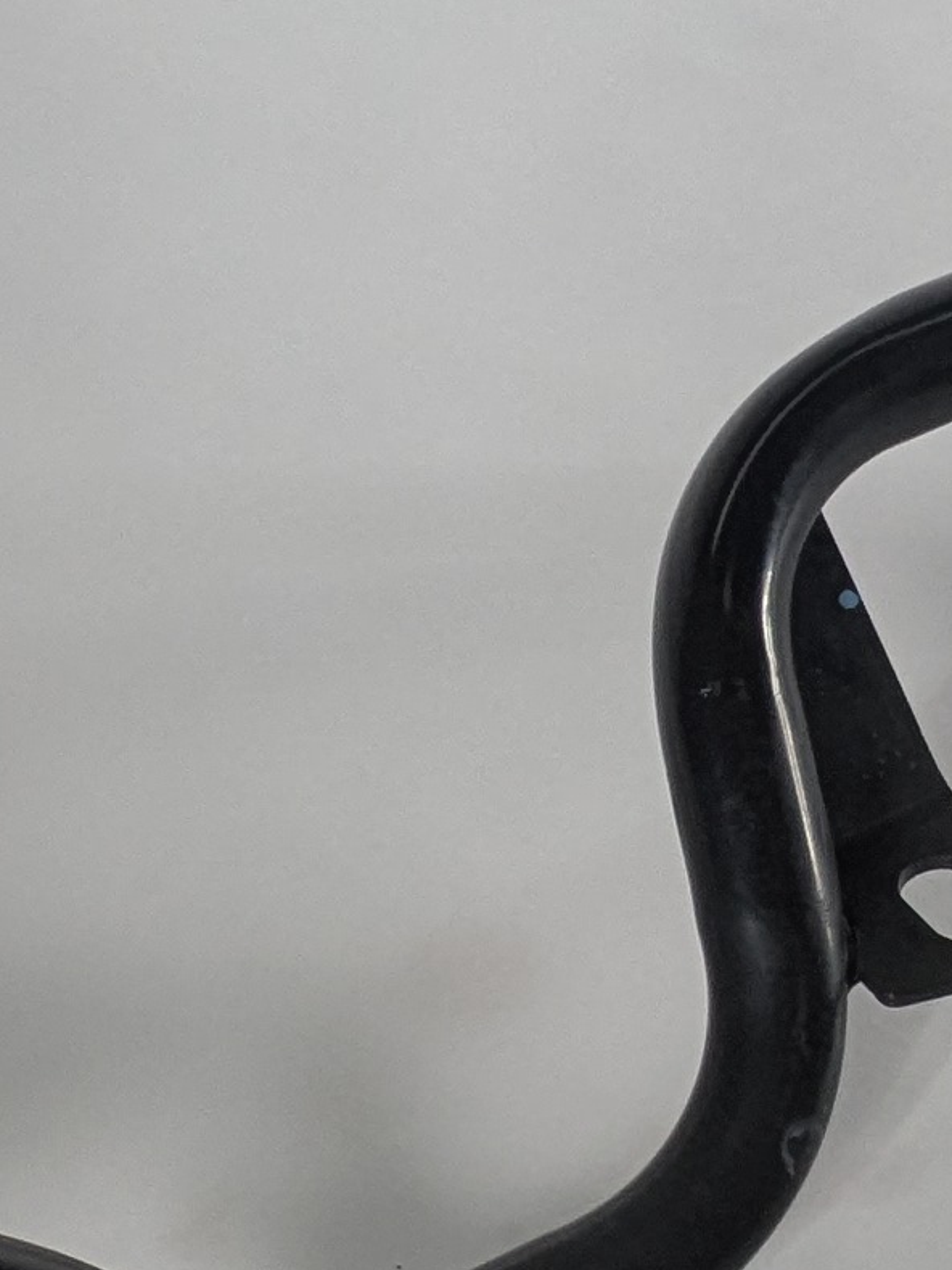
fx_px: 2603
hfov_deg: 20.5
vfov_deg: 27.4
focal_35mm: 71
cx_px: 778
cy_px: 684
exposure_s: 1/403
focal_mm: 1.85
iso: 62
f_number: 2.2
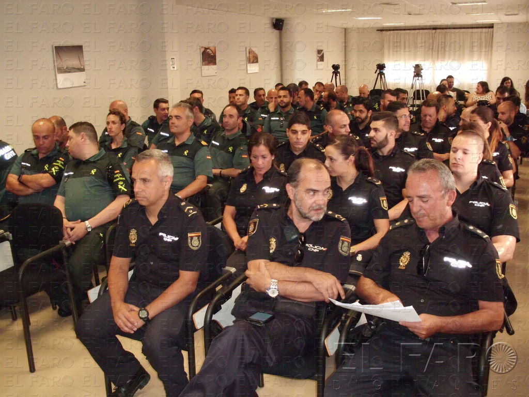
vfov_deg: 39.7
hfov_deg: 51.4
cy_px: 198
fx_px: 550
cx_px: 264
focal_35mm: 36
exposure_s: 1/60
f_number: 2.9
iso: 400
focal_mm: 6.3
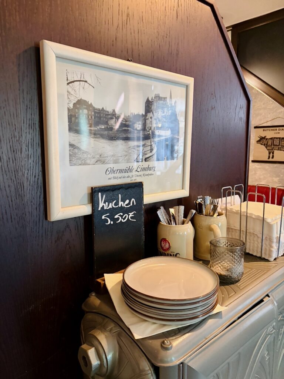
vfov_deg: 67.3
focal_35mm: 26
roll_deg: -1.8
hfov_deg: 53.1
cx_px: 142
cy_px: 190
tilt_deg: -9.3
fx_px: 284
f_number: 1.6
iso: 400
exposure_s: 1/33
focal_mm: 5.96
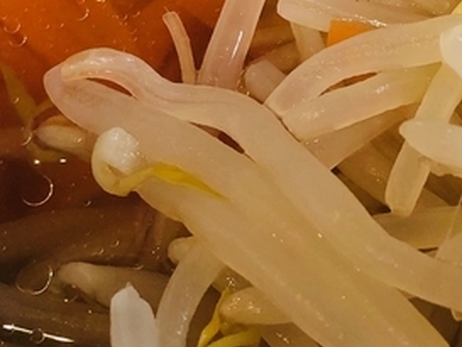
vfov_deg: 13.8
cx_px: 442
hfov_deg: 18.3
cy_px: -46
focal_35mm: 105
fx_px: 1402
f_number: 1.8
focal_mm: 3.99
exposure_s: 1/33
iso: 40
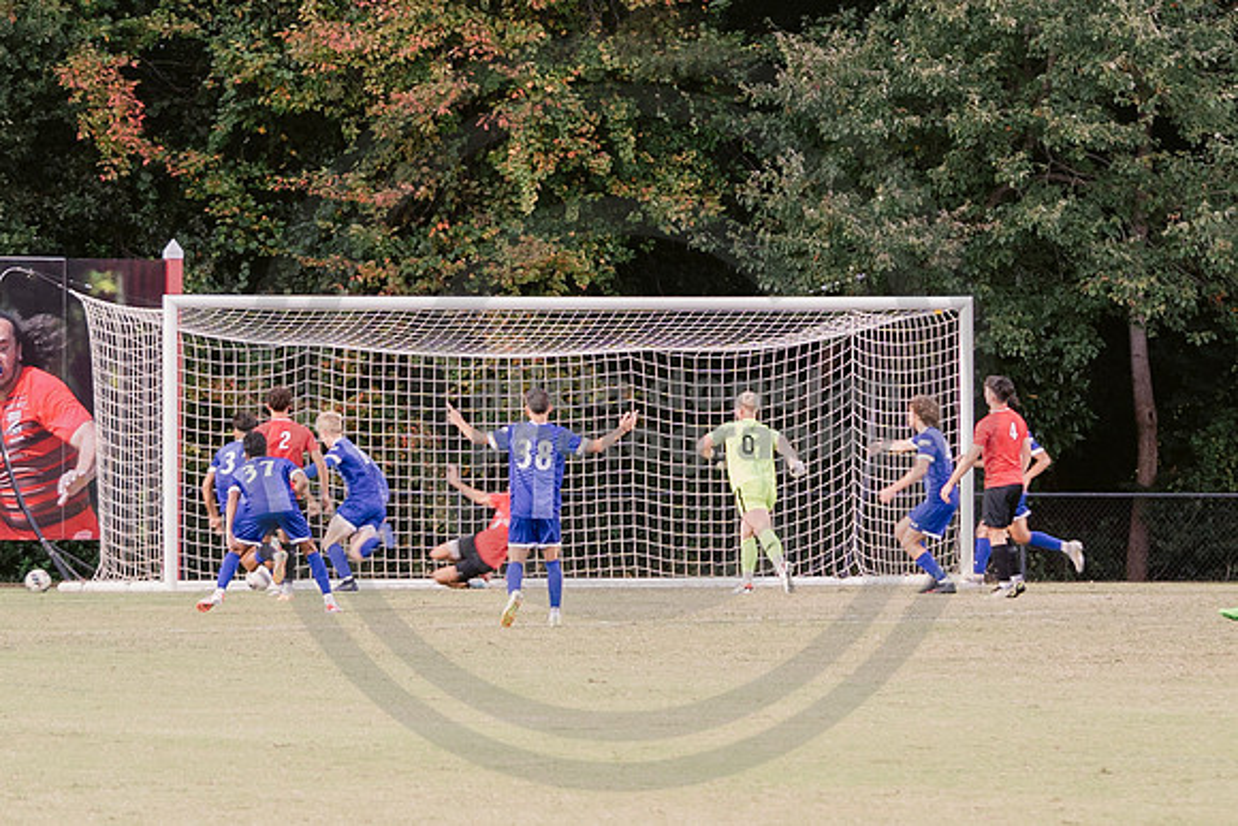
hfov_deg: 7.1
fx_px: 10041
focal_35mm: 292
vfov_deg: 4.7
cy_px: 206
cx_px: 611
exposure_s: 1/125
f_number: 3.2
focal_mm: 90
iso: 640
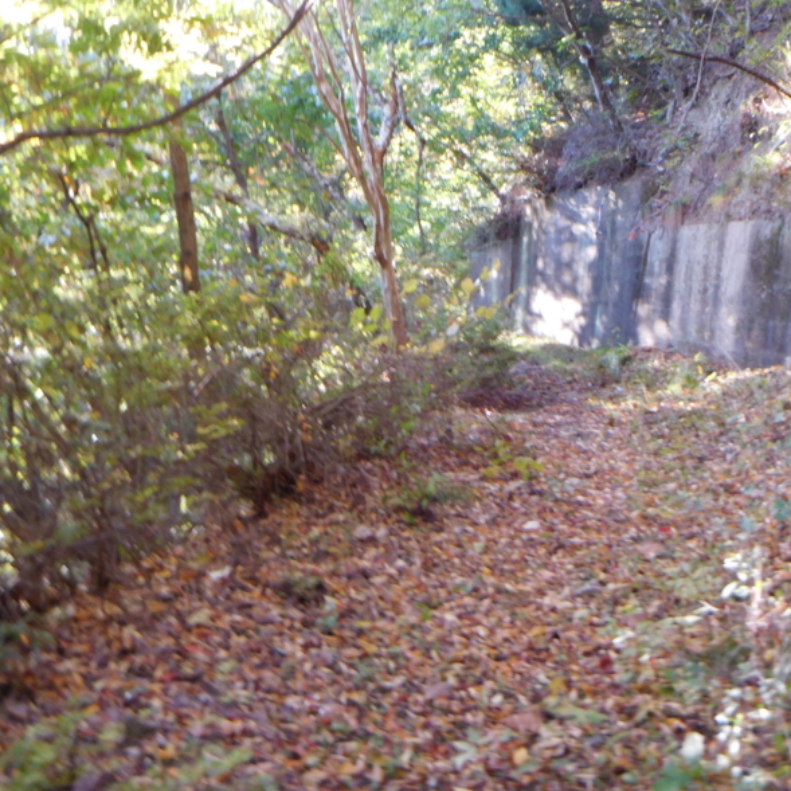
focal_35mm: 54
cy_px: 400
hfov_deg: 31.5
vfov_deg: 31.6
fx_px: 1396
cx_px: 478
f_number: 4
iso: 250
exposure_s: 1/30
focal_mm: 8
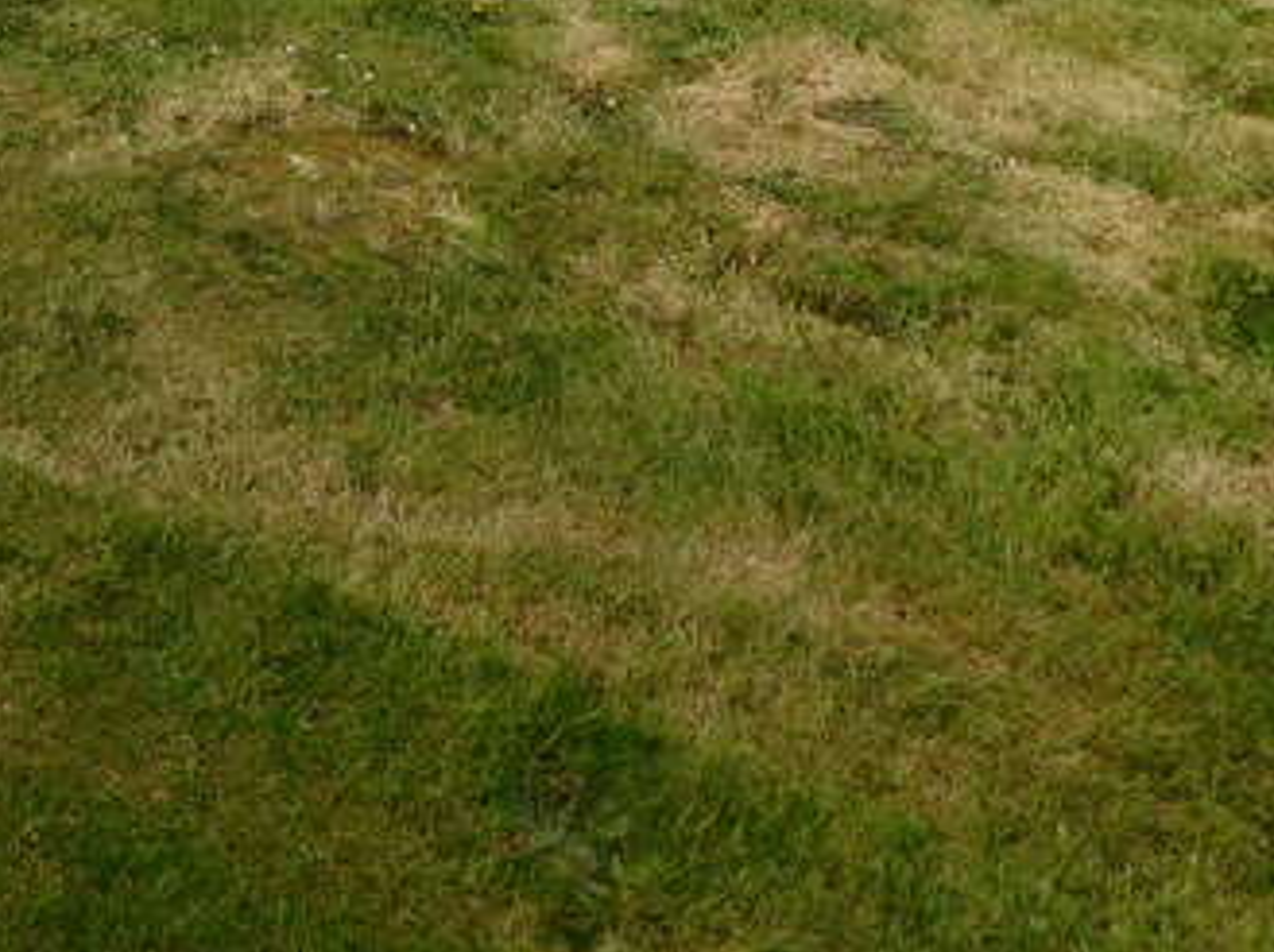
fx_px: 2316
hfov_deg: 28.7
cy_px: -153
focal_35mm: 63
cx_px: -15
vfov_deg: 21.7
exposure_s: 1/640
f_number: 3
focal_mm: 4
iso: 125
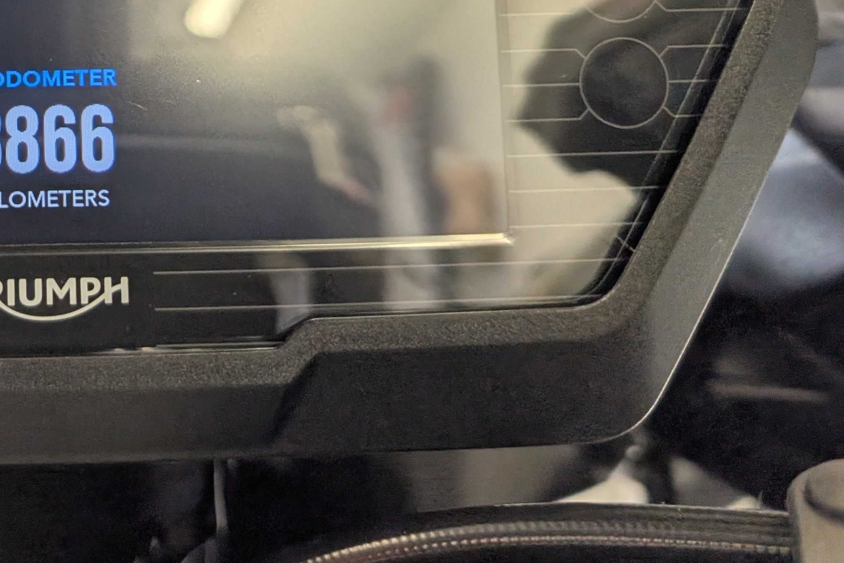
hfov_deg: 36.0
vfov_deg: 25.2
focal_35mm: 50
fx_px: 1172
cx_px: 13
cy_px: -43
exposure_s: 1/300
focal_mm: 6.9
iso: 19
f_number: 1.68
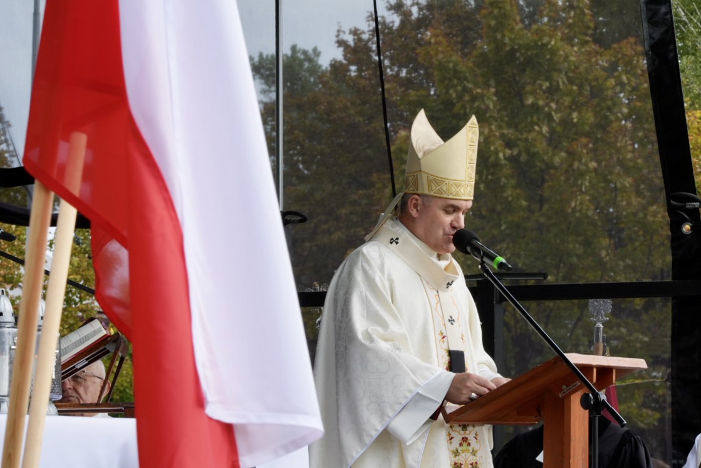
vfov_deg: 13.1
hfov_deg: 19.4
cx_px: 350
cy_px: 234
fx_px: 2046
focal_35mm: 105
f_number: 16
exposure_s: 1/100
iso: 320
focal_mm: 105
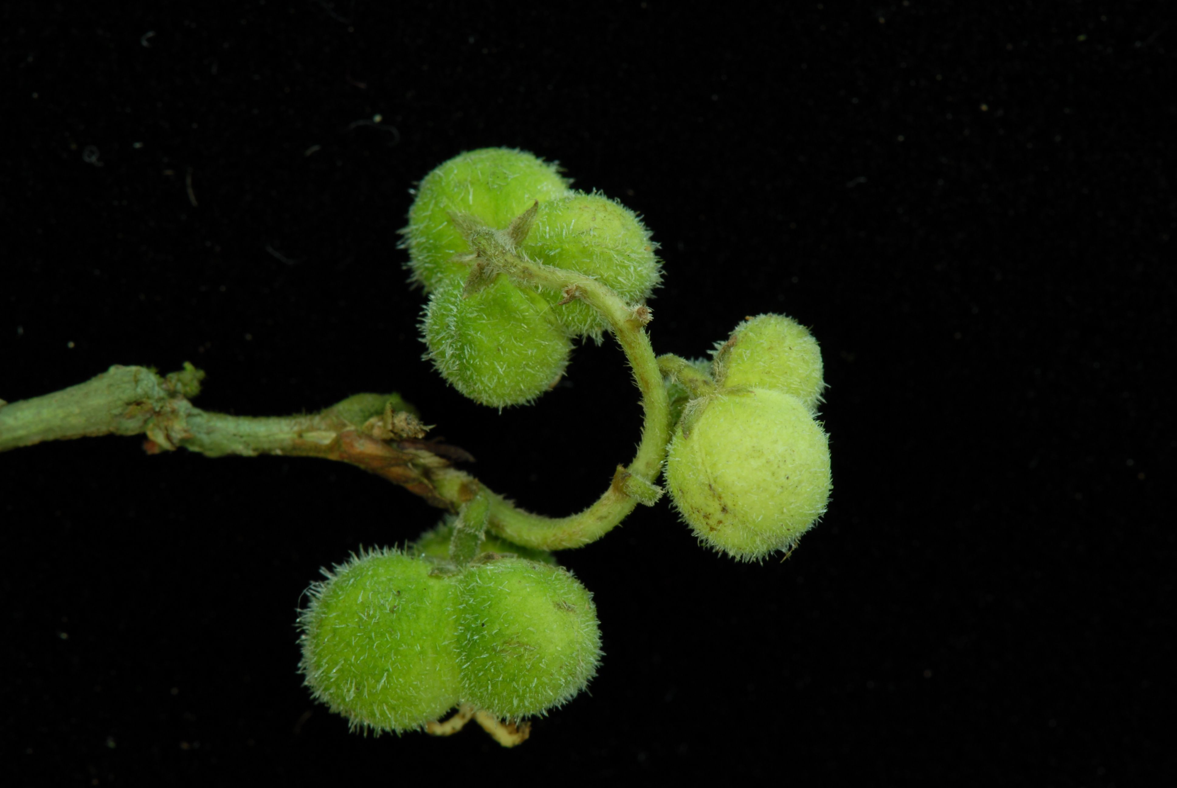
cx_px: 588
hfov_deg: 13.0
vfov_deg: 8.7
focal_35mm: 158
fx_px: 5156
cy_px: 394
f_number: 20
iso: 100
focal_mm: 105
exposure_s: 8
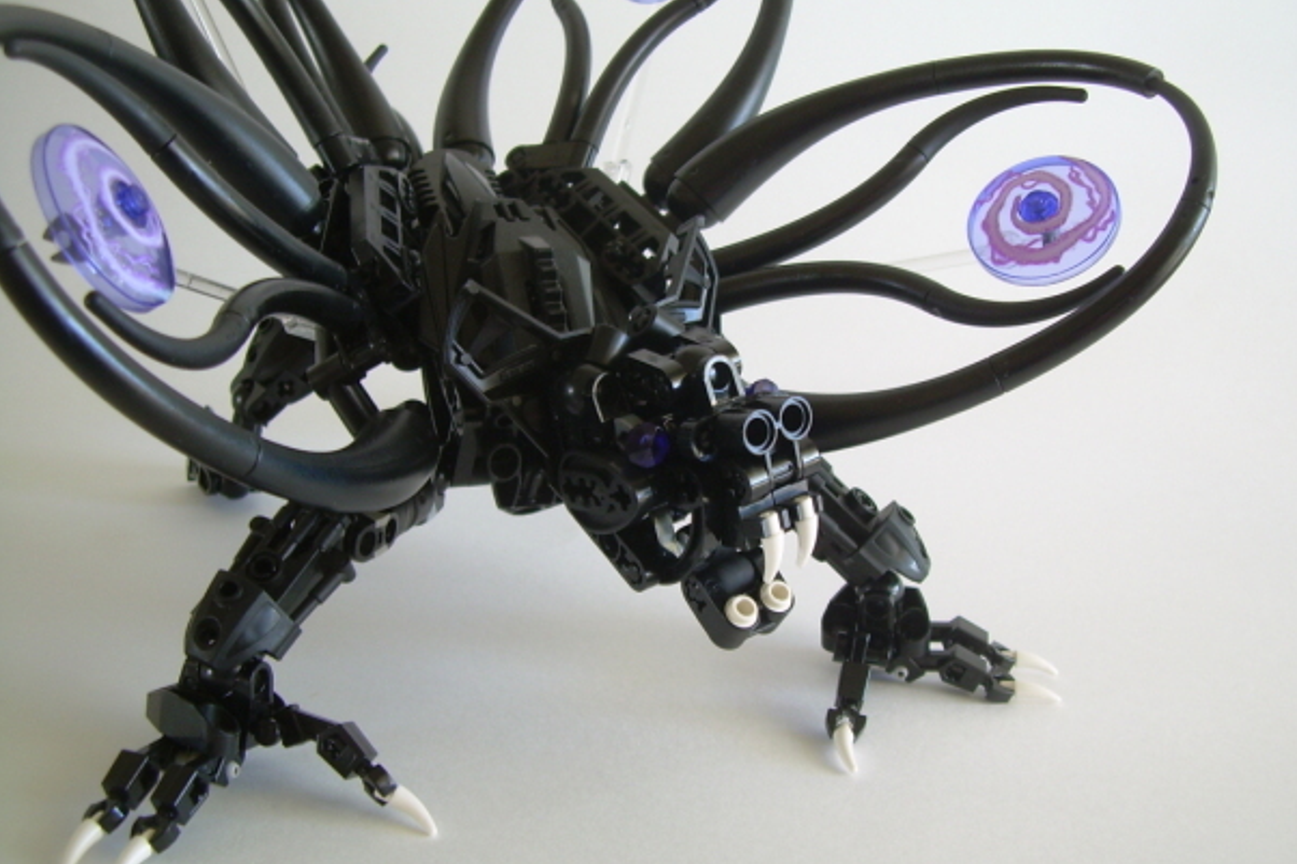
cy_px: 401
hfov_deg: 46.4
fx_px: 1513
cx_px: 677
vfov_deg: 31.9
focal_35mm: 42
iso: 50
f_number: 2.8
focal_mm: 6.3
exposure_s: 1/11.3
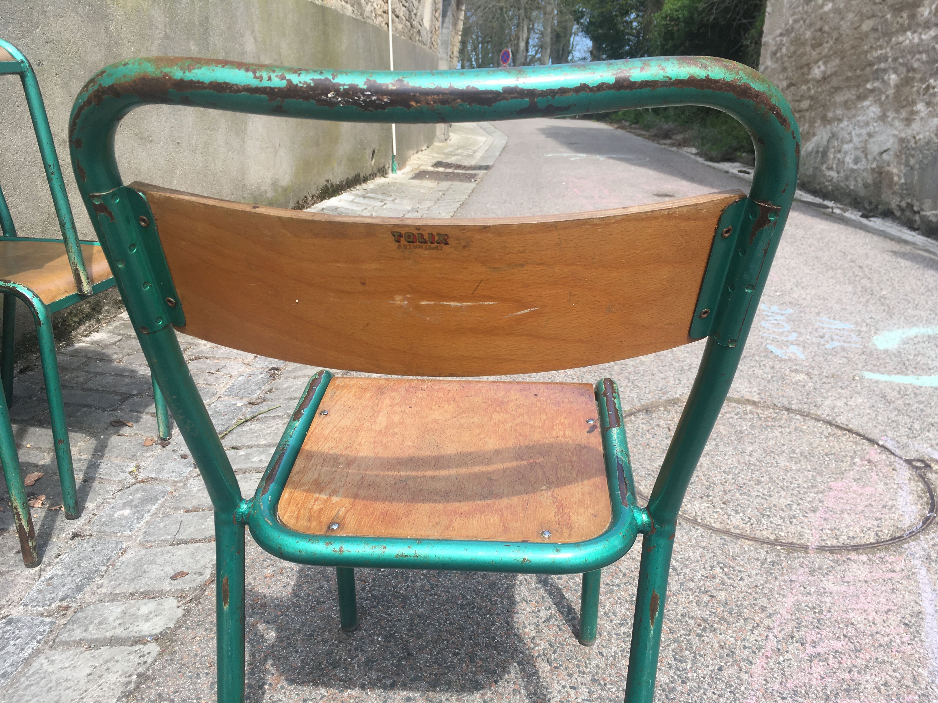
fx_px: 786
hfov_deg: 61.7
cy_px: 352
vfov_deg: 48.2
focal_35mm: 29
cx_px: 469
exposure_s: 1/416
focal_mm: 4.15
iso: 25
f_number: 2.2
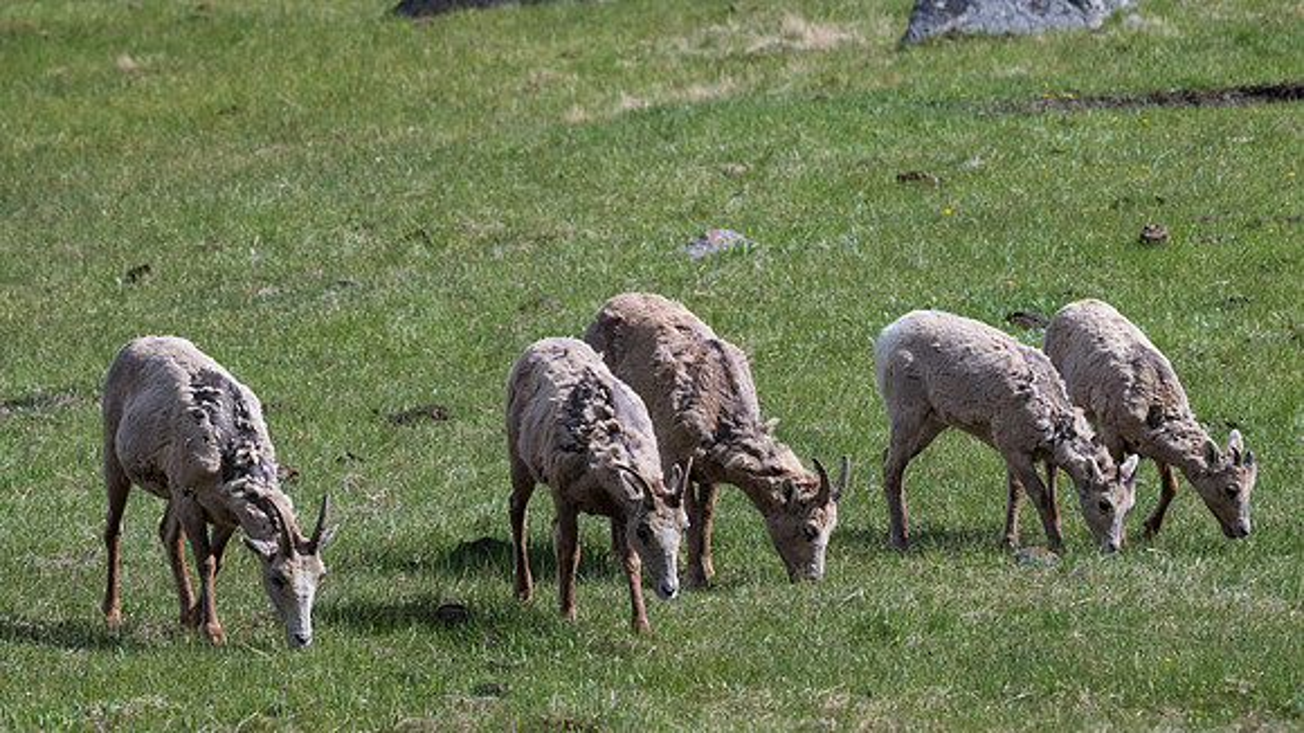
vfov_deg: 2.4
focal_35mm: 505
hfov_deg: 4.3
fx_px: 17453
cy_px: 330
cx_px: 634
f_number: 8
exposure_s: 1/1600
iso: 720
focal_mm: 340
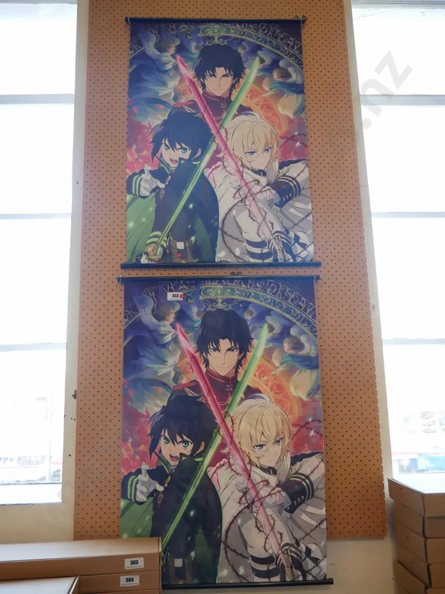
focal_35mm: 30
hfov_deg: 46.8
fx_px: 514
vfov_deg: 60.0
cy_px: 297
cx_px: 222
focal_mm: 15
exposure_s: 1/60
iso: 500
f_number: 3.7
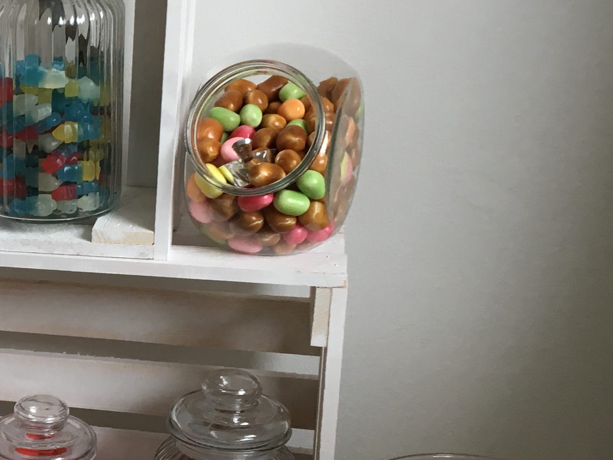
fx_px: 1363
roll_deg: +2.0
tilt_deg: -21.5
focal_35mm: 77
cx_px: -139
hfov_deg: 23.1
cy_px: 344
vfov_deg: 19.0
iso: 25
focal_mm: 4.15
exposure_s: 1/33
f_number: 2.2
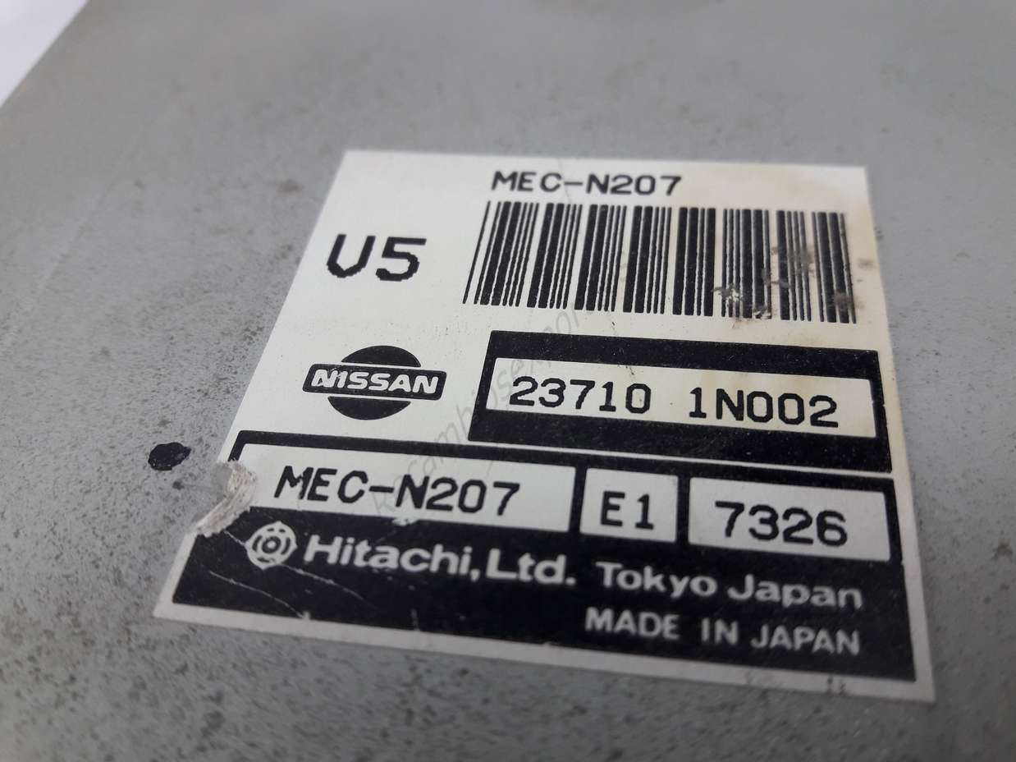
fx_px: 822
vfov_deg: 49.7
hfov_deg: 63.5
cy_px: 381
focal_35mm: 28
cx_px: 508
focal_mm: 3.7
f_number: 1.9
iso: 80
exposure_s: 1/100
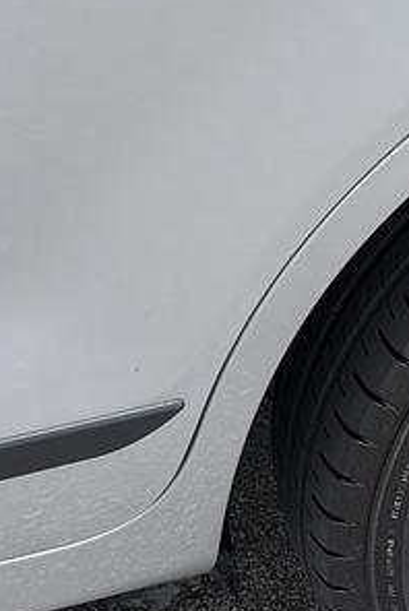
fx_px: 2482
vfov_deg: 14.0
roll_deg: +7.9
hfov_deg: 9.0
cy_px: 396
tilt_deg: -44.2
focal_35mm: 146
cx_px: 740
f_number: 1.6
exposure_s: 1/1553
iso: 40
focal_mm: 5.96
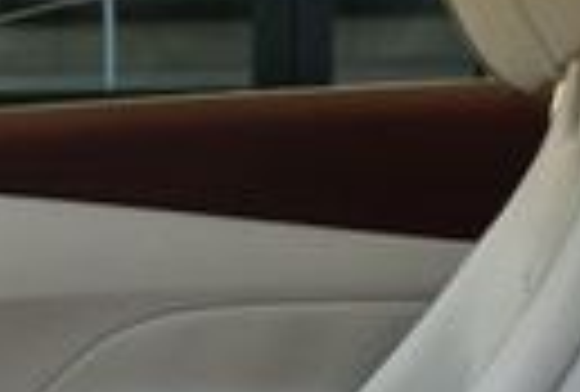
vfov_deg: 7.4
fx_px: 2878
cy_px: 825
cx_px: -9
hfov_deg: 11.4
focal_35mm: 178
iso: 400
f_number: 5
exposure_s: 1/250
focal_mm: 18
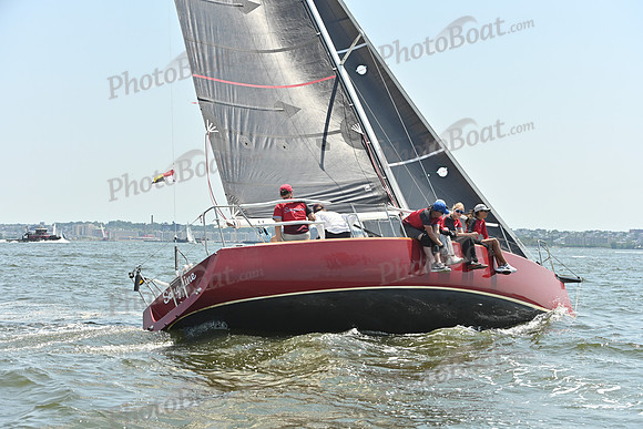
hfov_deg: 28.8
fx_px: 1251
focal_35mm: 70
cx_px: 322
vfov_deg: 19.5
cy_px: 214
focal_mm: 70
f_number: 6.3
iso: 320
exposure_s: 1/1250
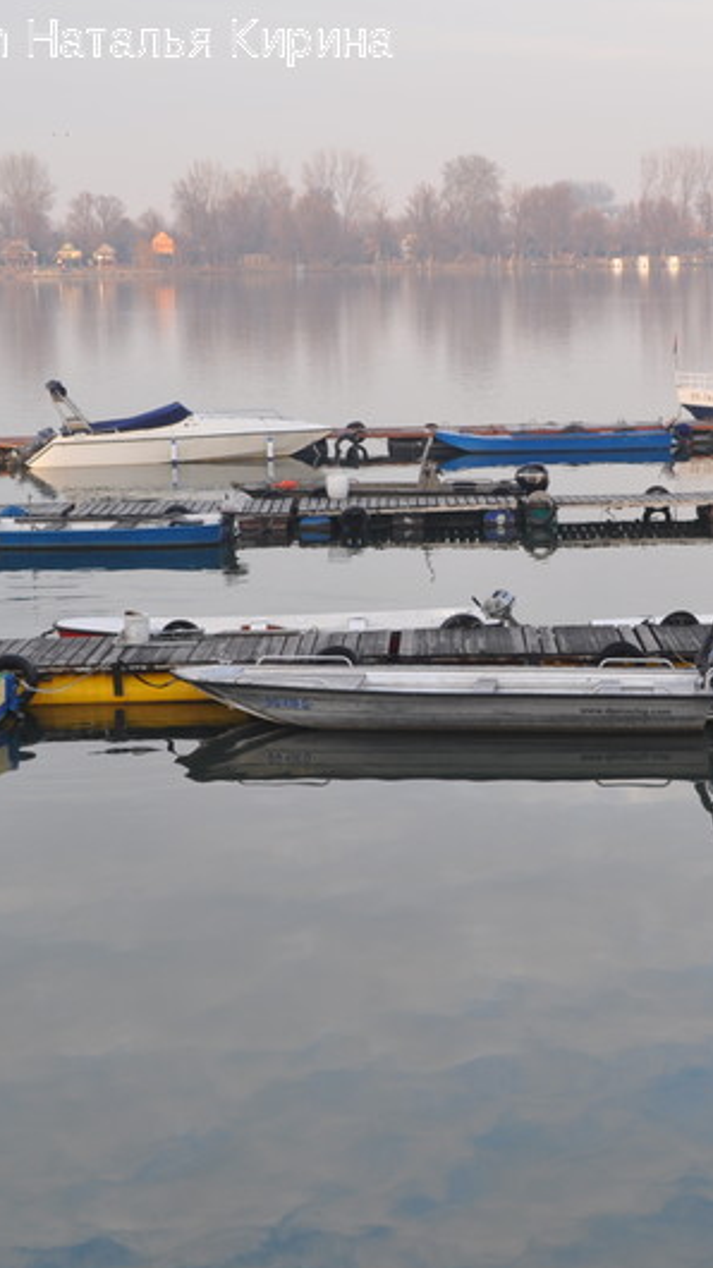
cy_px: 699
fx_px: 2152
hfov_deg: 18.8
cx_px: 479
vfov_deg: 32.8
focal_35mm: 64
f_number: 8
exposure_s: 1/125
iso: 200
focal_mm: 24
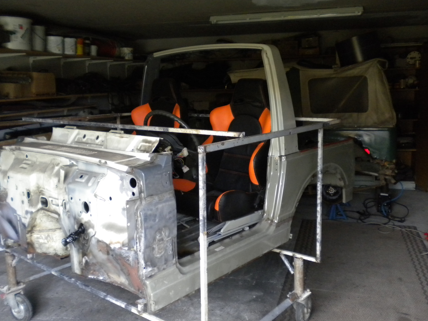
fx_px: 445
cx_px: 209
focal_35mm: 36
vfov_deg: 39.7
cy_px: 163
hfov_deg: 51.4
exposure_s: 1/55.1
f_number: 3.1
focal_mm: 6.3
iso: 400
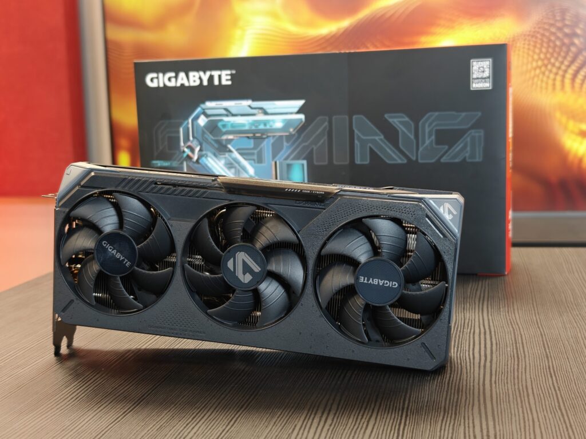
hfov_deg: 40.4
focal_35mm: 47
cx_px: 293
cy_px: 220
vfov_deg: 30.9
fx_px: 796
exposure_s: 1/50
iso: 500
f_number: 1.8
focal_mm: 8.67
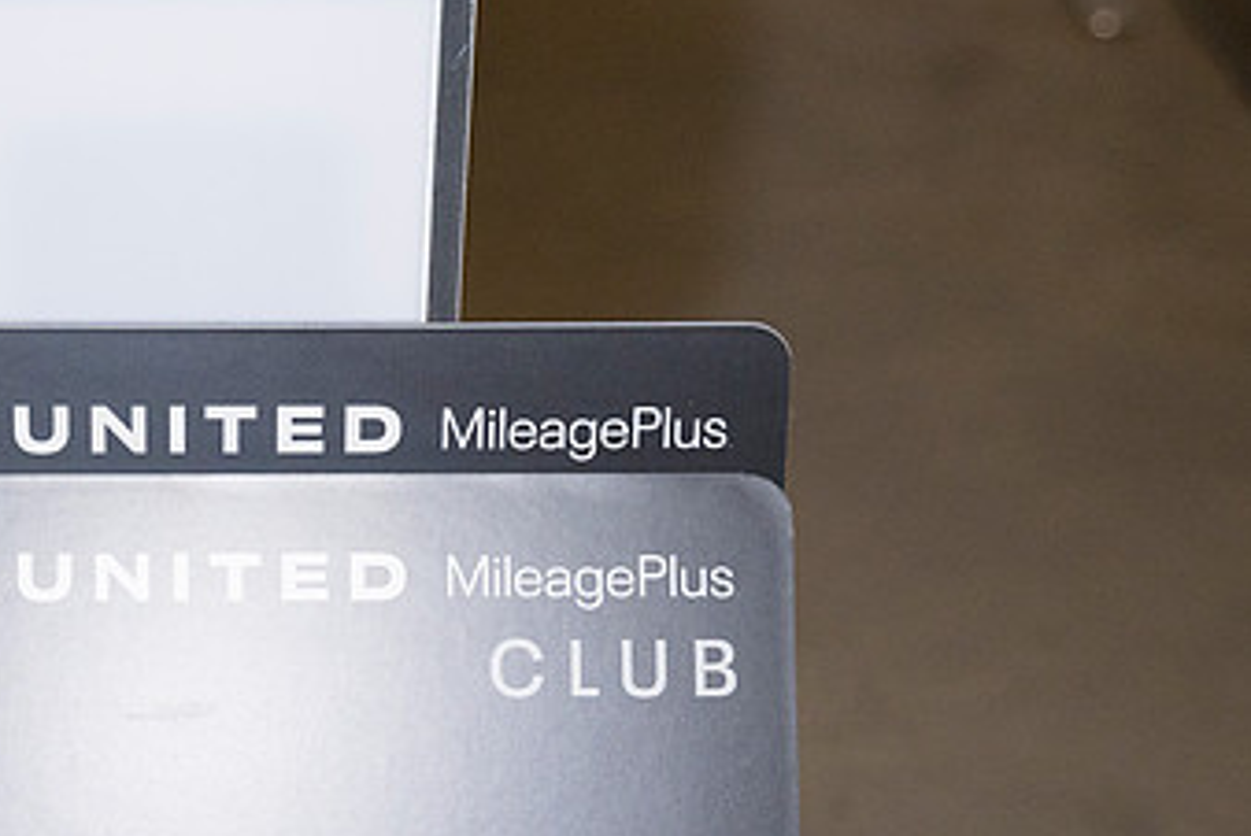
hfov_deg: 23.7
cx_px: 185
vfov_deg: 16.1
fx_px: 2921
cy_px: 701
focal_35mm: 84
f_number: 4
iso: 3200
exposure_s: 1/125
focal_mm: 49
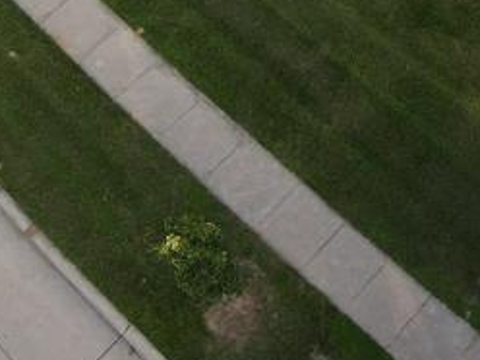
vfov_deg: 13.4
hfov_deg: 19.3
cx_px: 484
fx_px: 1373
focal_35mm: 99
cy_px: -292
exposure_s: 1/120
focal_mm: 4.5
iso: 100
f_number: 2.8
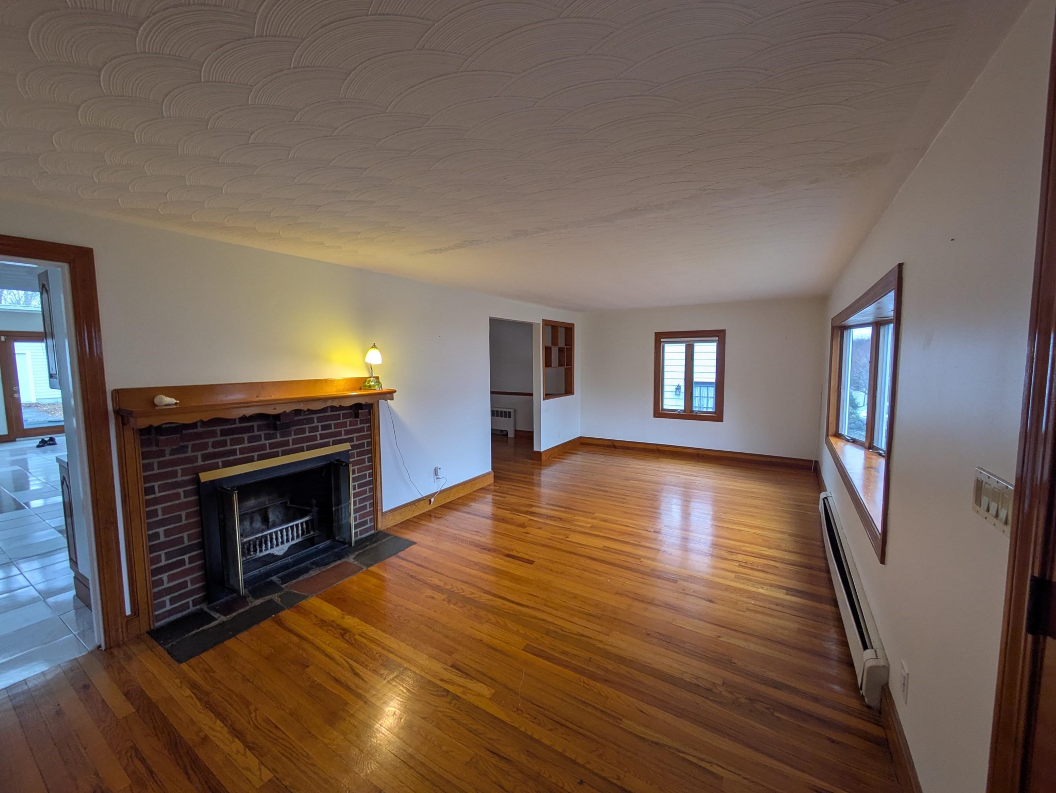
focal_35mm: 14
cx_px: 528
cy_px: 396
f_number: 2.2
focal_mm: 1.83
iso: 57
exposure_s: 1/24
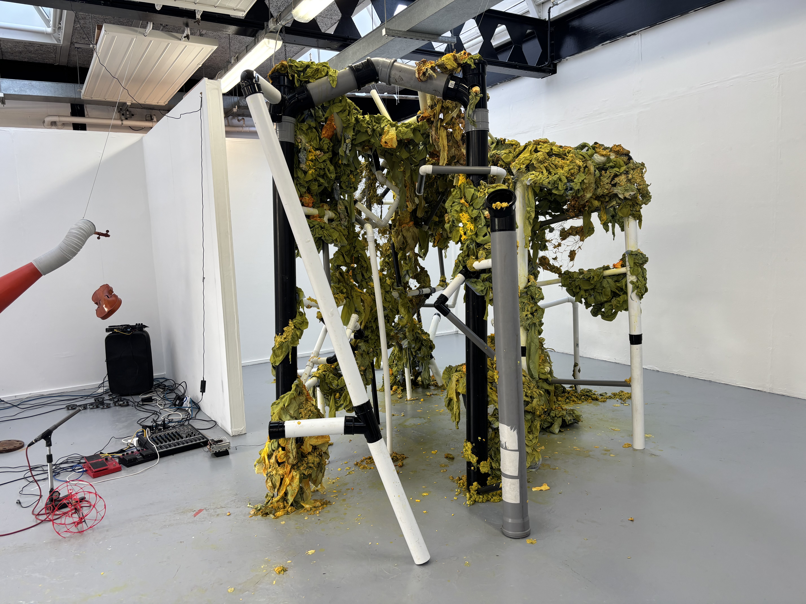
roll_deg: +2.7
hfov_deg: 67.3
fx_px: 605
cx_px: 403
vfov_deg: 53.1
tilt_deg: -5.4
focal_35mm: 26
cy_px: 302
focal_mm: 5.96
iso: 80
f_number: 1.6
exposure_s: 1/100
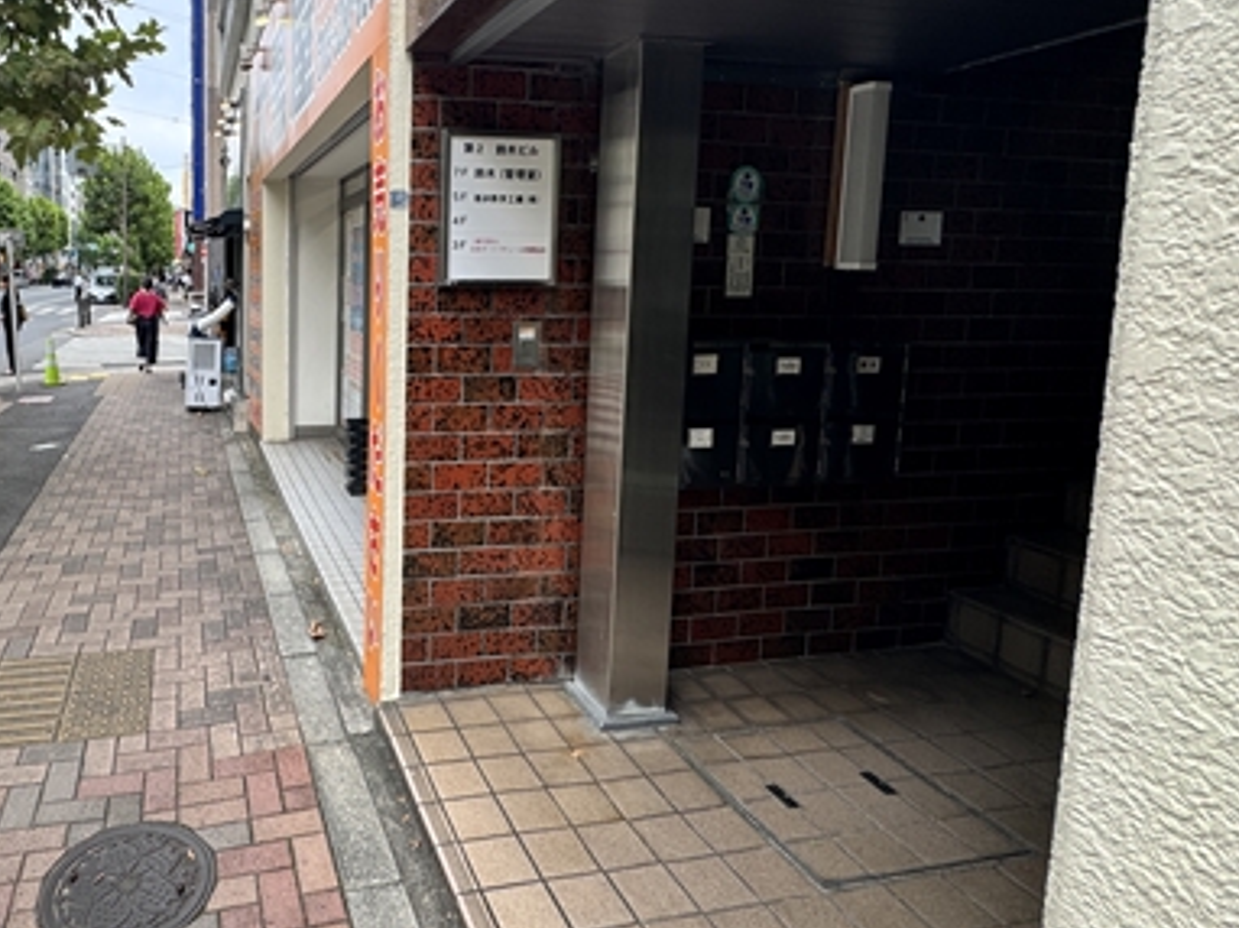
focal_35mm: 22
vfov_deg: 60.3
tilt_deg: -6.1
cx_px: 324
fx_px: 787
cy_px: 350
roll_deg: +0.8
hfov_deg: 71.7
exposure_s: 1/257
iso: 40
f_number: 2.2
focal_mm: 2.22
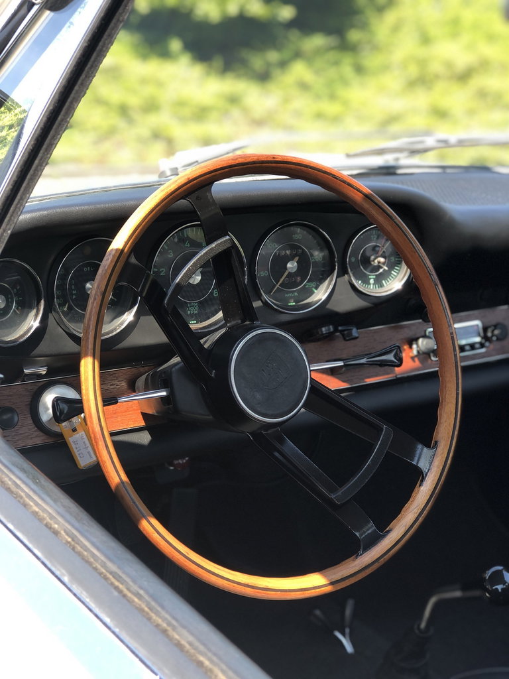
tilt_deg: -16.1
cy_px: 340
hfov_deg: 25.7
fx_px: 1118
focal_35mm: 57
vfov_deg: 33.8
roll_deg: -0.9
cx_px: 254
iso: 32
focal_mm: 6.6
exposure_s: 1/120
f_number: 2.8
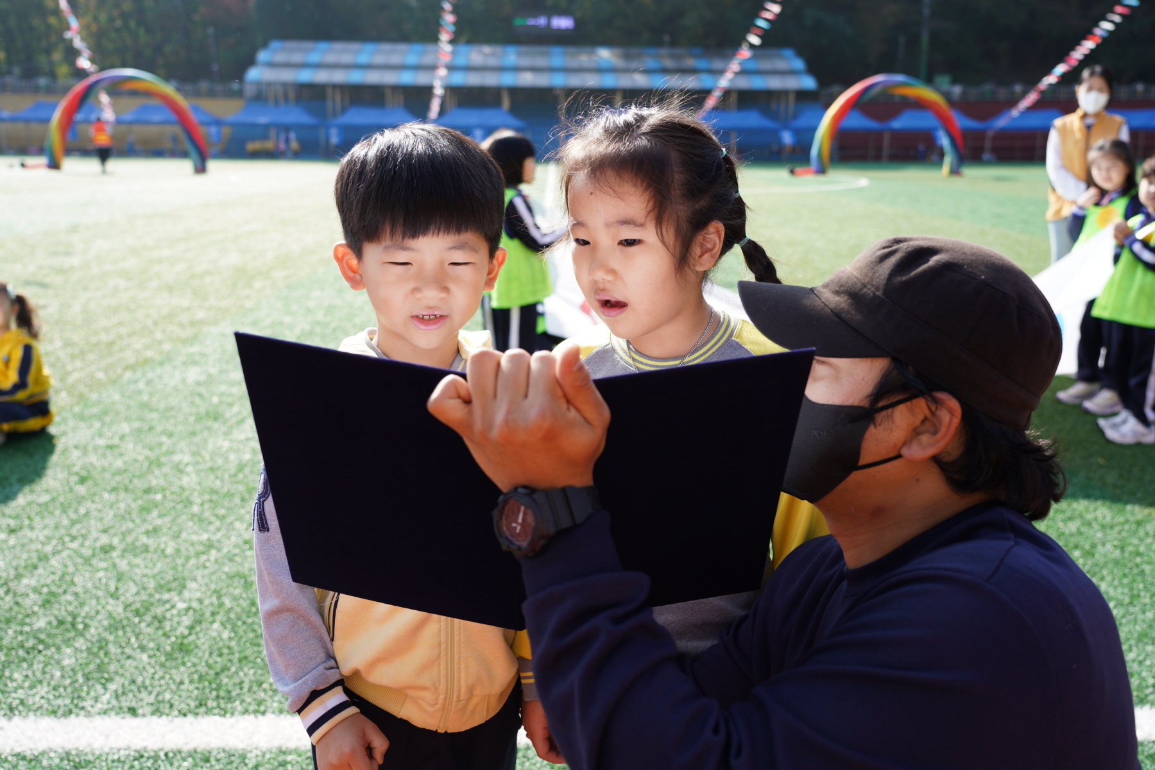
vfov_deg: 40.0
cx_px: 578
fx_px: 1059
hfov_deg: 57.2
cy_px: 385
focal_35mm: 33
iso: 100
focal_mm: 33
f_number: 4.5
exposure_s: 1/250
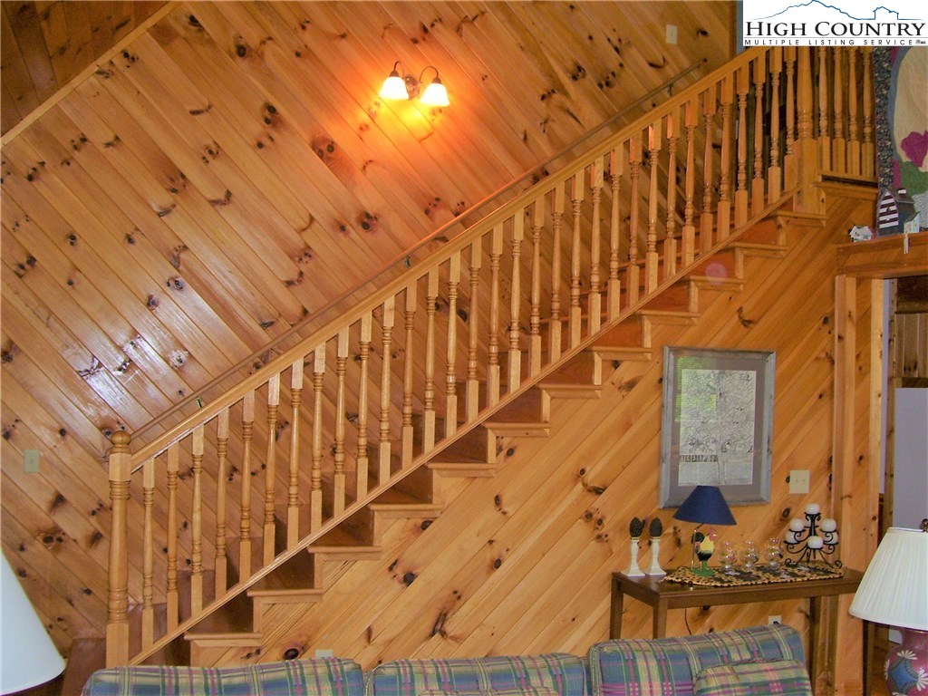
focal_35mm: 37
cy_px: 348
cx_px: 464
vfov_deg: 38.7
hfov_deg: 50.1
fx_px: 992
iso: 80
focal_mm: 6
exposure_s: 1/60
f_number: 2.7
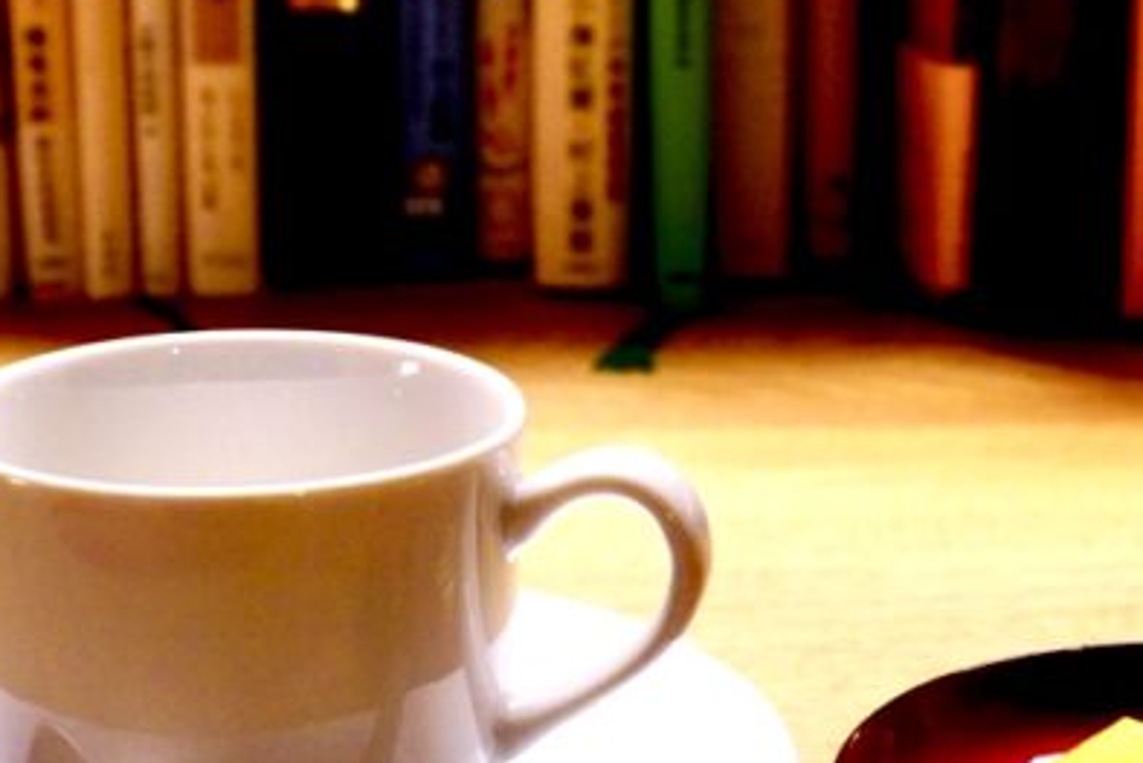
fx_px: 2477
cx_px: 661
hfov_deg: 26.0
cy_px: 271
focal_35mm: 78
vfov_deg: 17.5
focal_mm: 16
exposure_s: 1/25
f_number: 3.5
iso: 800
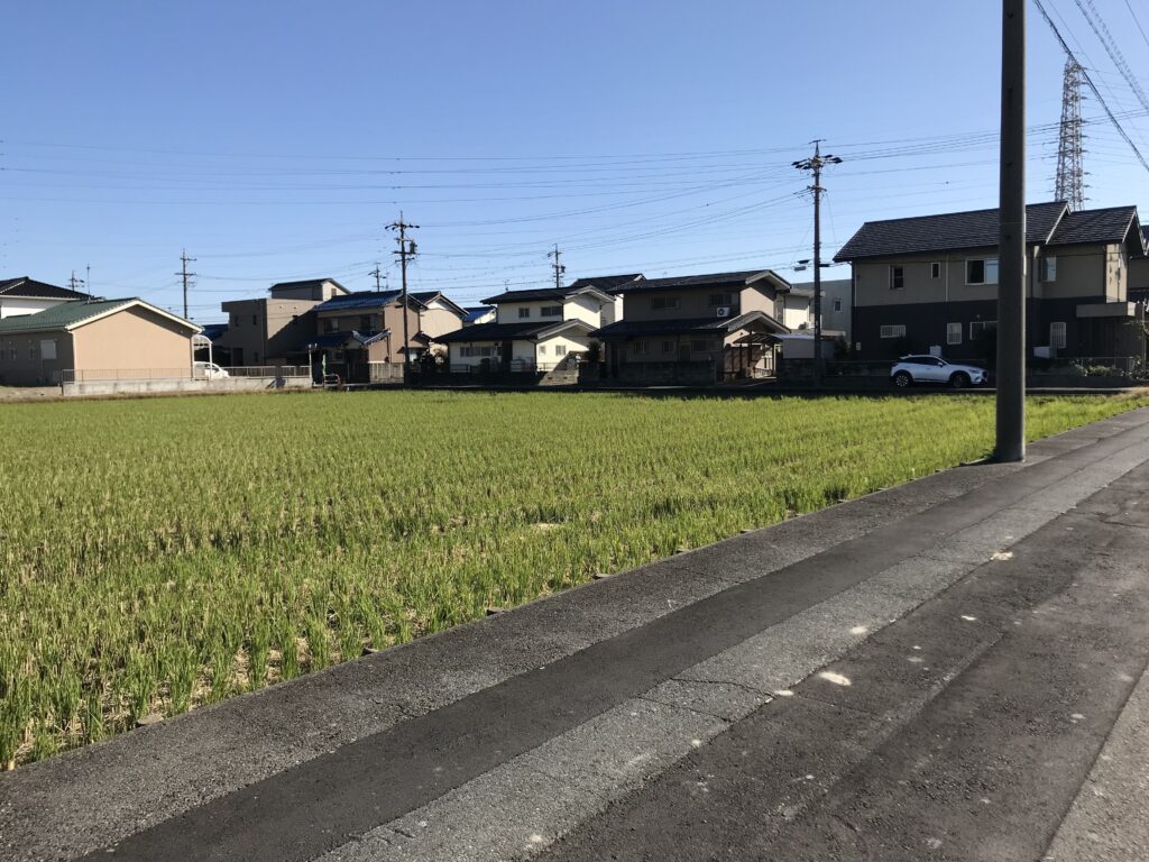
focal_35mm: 28
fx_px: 929
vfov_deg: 49.7
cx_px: 574
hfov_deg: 63.4
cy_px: 431
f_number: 1.8
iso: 20
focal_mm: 3.99
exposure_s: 1/2336
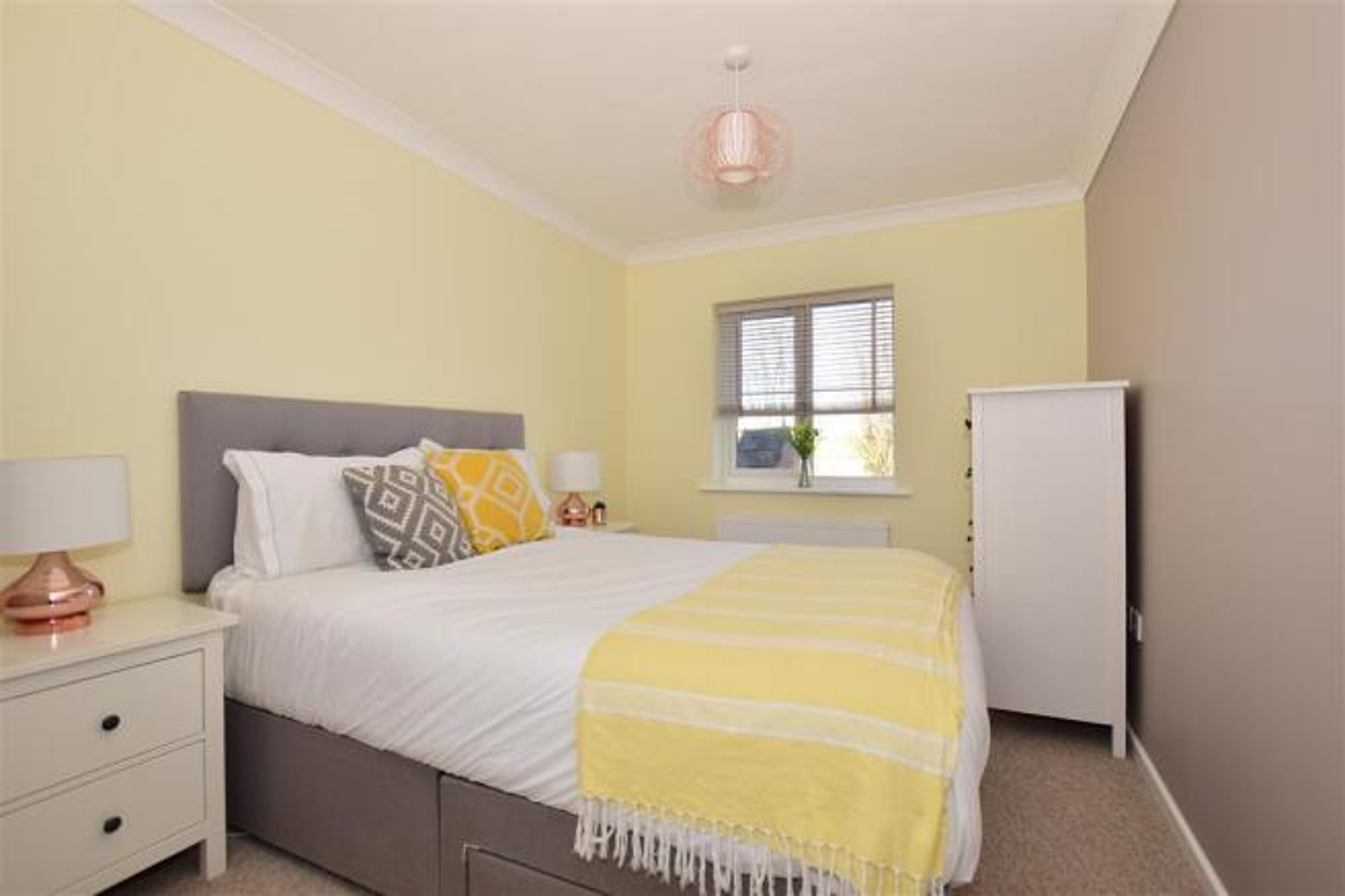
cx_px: 672
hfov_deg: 100.4
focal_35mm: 15
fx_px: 560
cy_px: 448
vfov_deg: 77.3
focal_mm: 10
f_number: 6.3
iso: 200
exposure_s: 1/160
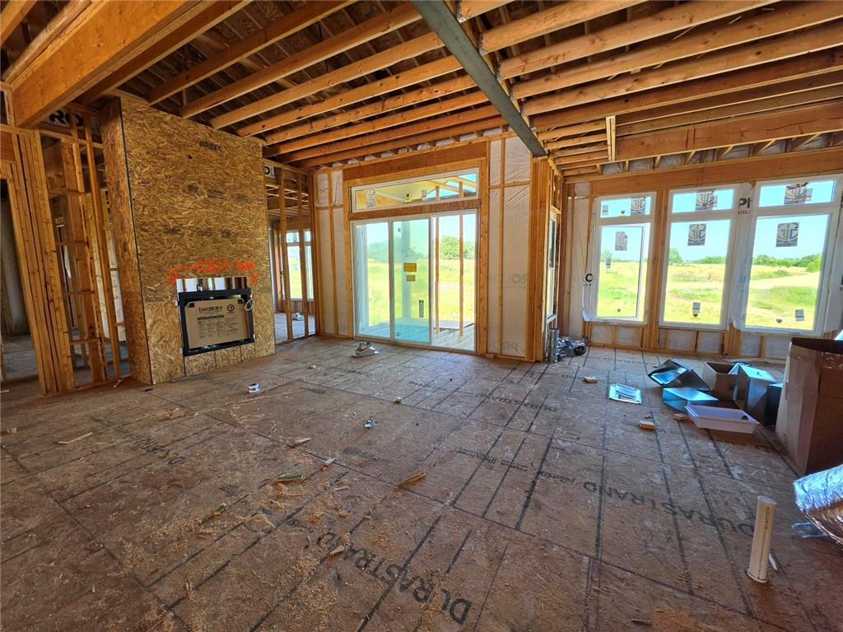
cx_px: 422
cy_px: 316
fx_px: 317
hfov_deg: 106.2
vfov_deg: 89.9
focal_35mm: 13
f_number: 1.9
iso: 50
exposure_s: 1/120
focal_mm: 2.2
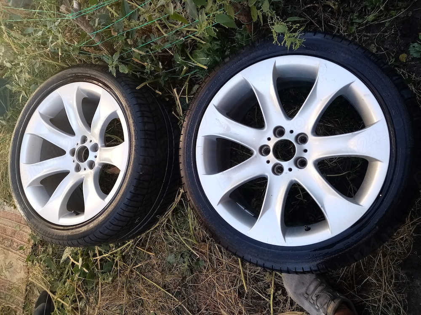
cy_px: 158
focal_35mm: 26
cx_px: 210
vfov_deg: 53.1
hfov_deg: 67.3
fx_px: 316
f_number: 1.8
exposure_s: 1/153
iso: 100
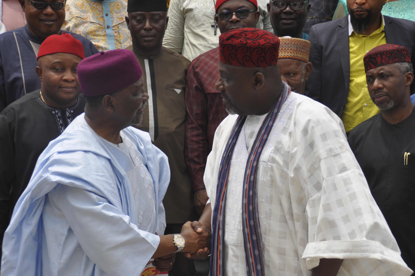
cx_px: 208
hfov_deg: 18.2
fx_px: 1295
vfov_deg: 12.1
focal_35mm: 112
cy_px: 138
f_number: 7.1
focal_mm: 75
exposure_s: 1/800
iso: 200
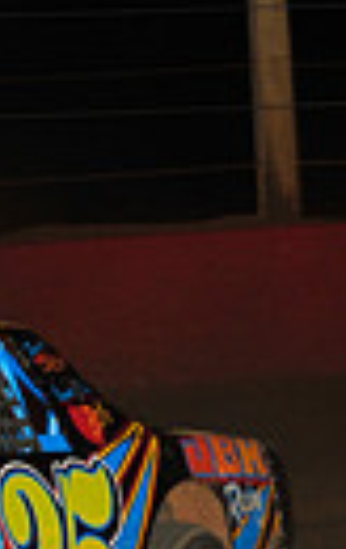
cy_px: 325
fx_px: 6790
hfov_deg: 2.9
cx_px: -747
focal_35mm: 453
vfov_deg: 4.6
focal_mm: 100
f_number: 6.3
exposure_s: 1/250
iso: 800
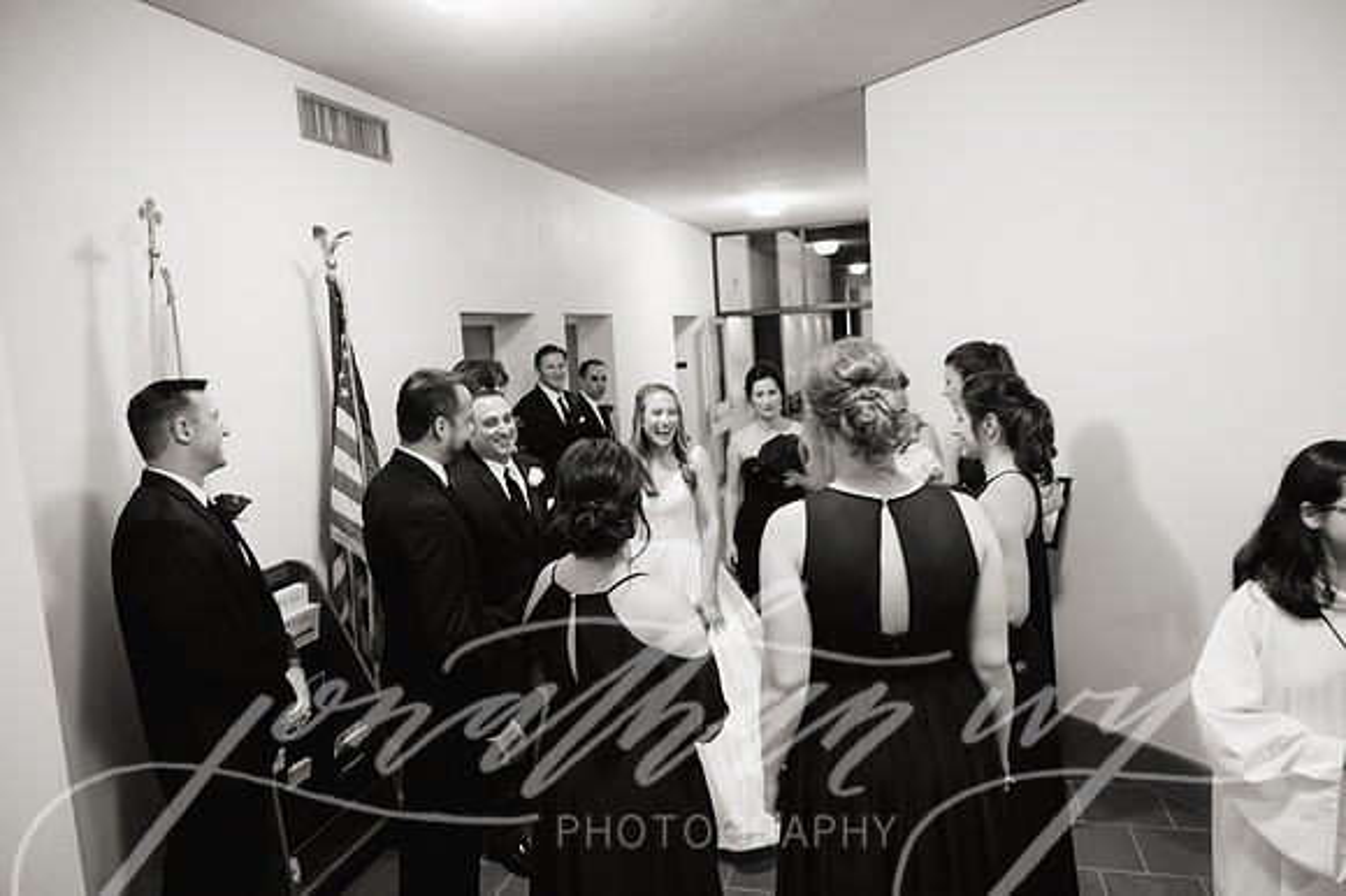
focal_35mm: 24
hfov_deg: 73.8
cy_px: 448
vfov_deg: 53.1
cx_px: 673
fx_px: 897
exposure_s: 1/125
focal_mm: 24
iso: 2500
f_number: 2.8
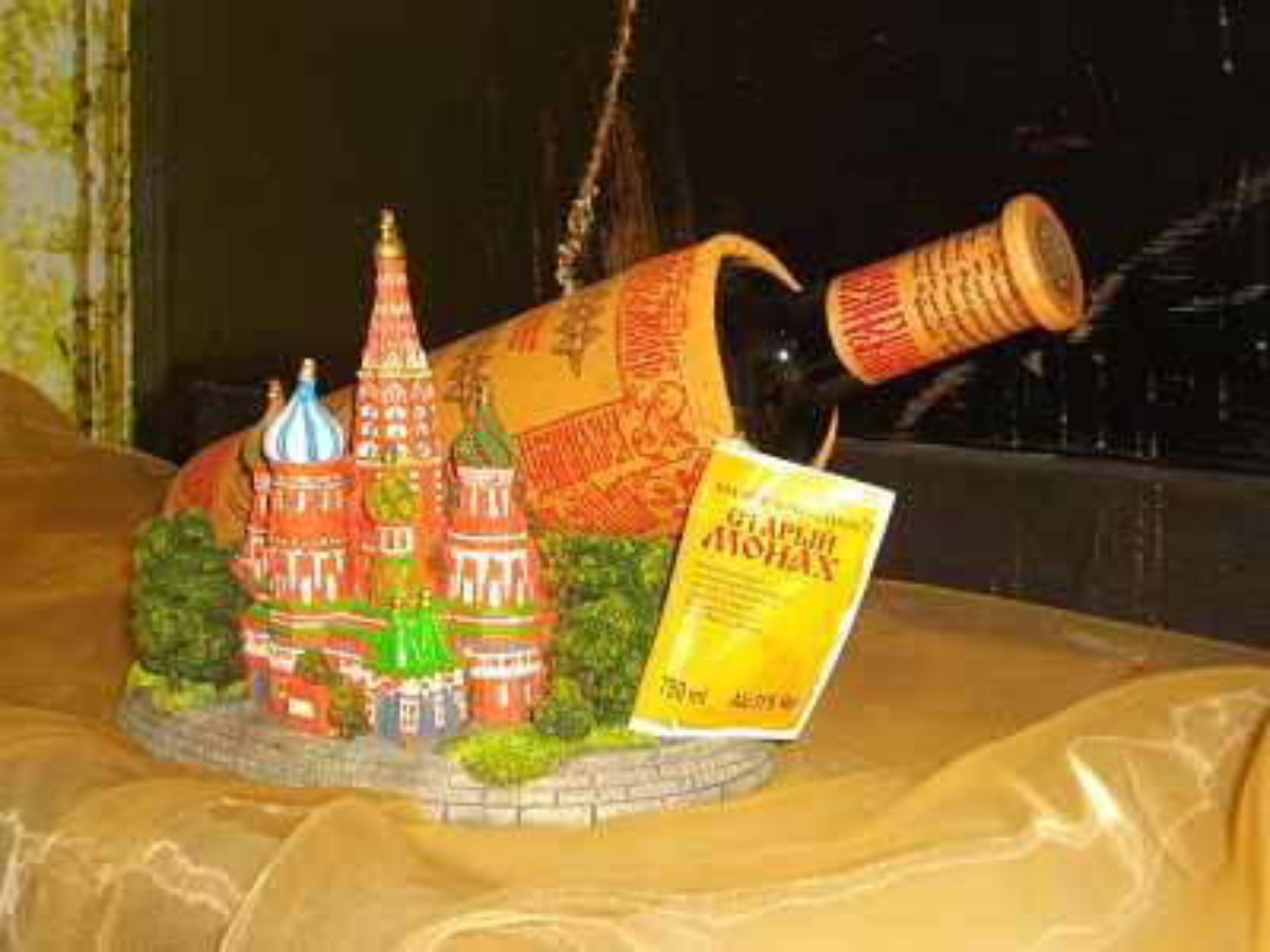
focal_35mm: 37
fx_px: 1357
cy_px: 476
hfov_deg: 50.1
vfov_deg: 38.7
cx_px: 635
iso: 200
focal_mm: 6.2
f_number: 2.8
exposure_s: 1/50
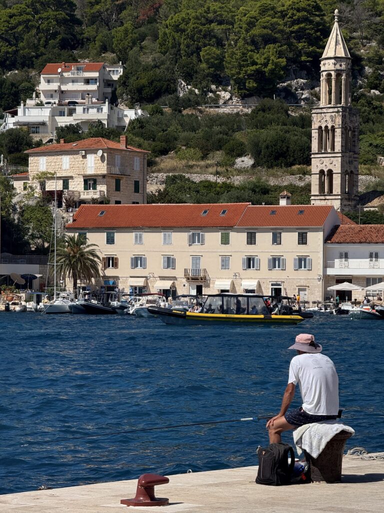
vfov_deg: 16.4
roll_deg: -0.2
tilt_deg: +1.4
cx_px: 192
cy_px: 256
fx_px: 1775
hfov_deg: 12.3
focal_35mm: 120
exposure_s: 1/2611
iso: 50
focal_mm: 15.66
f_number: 2.8
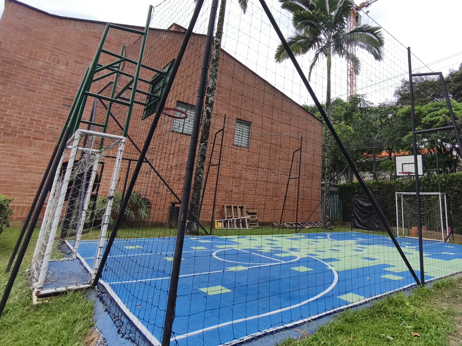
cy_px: 127
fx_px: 294
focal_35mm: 22
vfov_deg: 60.2
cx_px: 297
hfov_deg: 74.7
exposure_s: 1/120
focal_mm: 1.91
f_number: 2.2
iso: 80
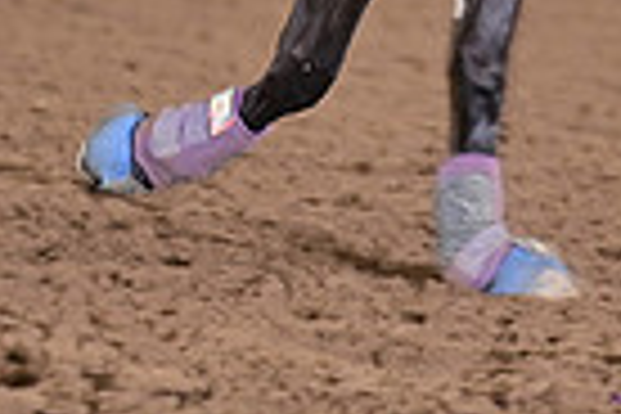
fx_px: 14506
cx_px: 432
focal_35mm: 841
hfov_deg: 2.5
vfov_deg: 1.6
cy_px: -448
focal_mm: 200
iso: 1600
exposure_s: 1/250
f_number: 3.2
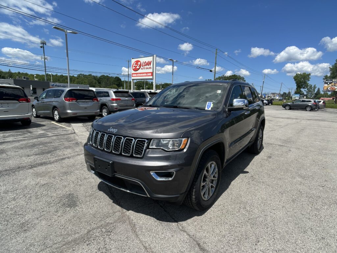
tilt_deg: -10.7
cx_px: 168
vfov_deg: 53.1
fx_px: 253
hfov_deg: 67.3
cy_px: 126
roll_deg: -1.6
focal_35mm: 26
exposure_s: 1/4444
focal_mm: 5.7
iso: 50
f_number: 1.5
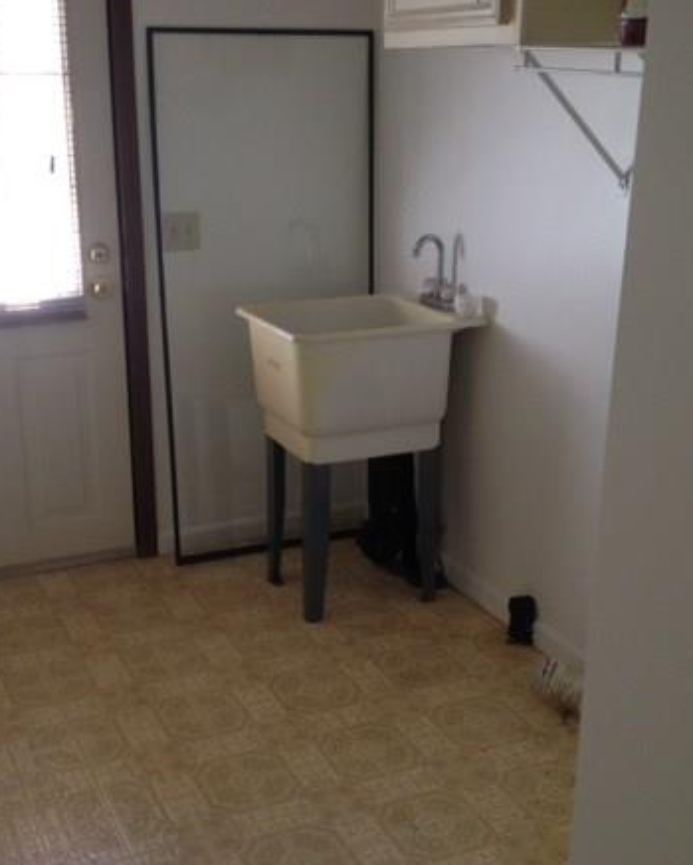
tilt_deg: -18.9
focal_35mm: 50
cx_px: 305
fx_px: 1281
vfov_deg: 37.3
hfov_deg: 30.2
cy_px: 471
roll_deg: +0.1
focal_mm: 4.28
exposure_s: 1/20
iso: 80
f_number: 2.4
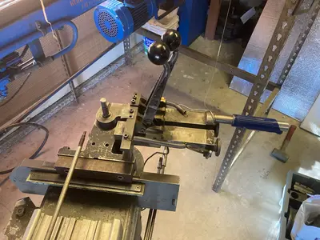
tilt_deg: -50.4
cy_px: 120
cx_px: 160
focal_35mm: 28
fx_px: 259
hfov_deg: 63.4
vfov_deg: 49.7
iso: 320
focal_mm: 3.99
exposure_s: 1/60
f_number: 1.8
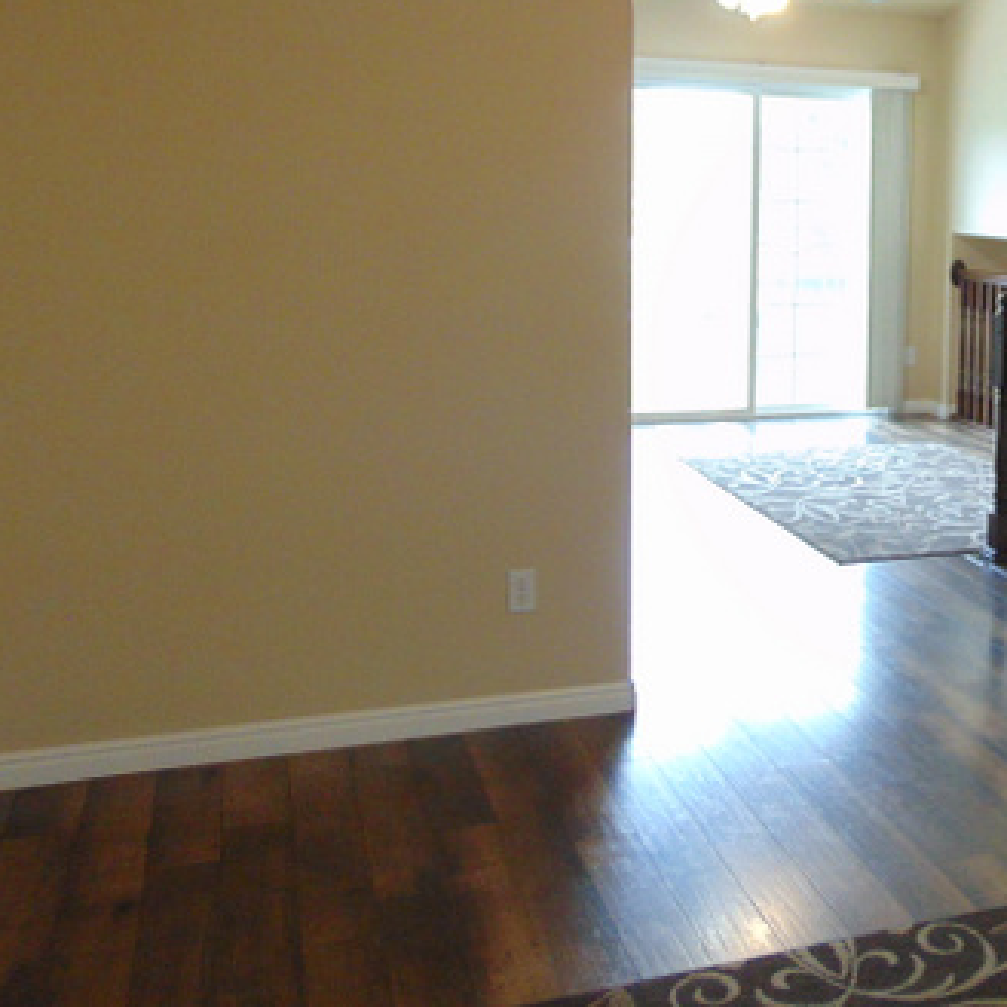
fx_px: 1415
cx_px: 970
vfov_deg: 38.9
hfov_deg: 35.9
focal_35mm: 43
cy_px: 376
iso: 250
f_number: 3
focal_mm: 4.5
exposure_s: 1/50
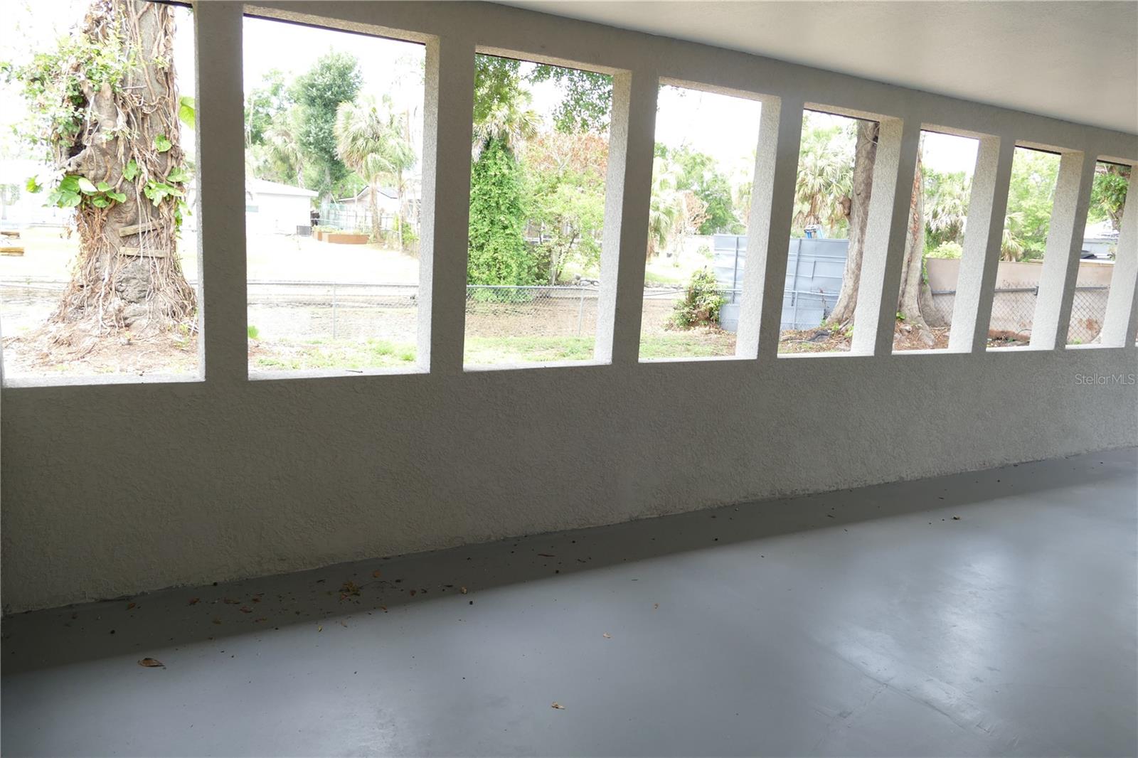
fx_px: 790
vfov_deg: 51.3
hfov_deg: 71.5
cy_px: 379
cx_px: 569
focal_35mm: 25
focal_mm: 9.12
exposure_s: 1/100
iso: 125
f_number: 3.2
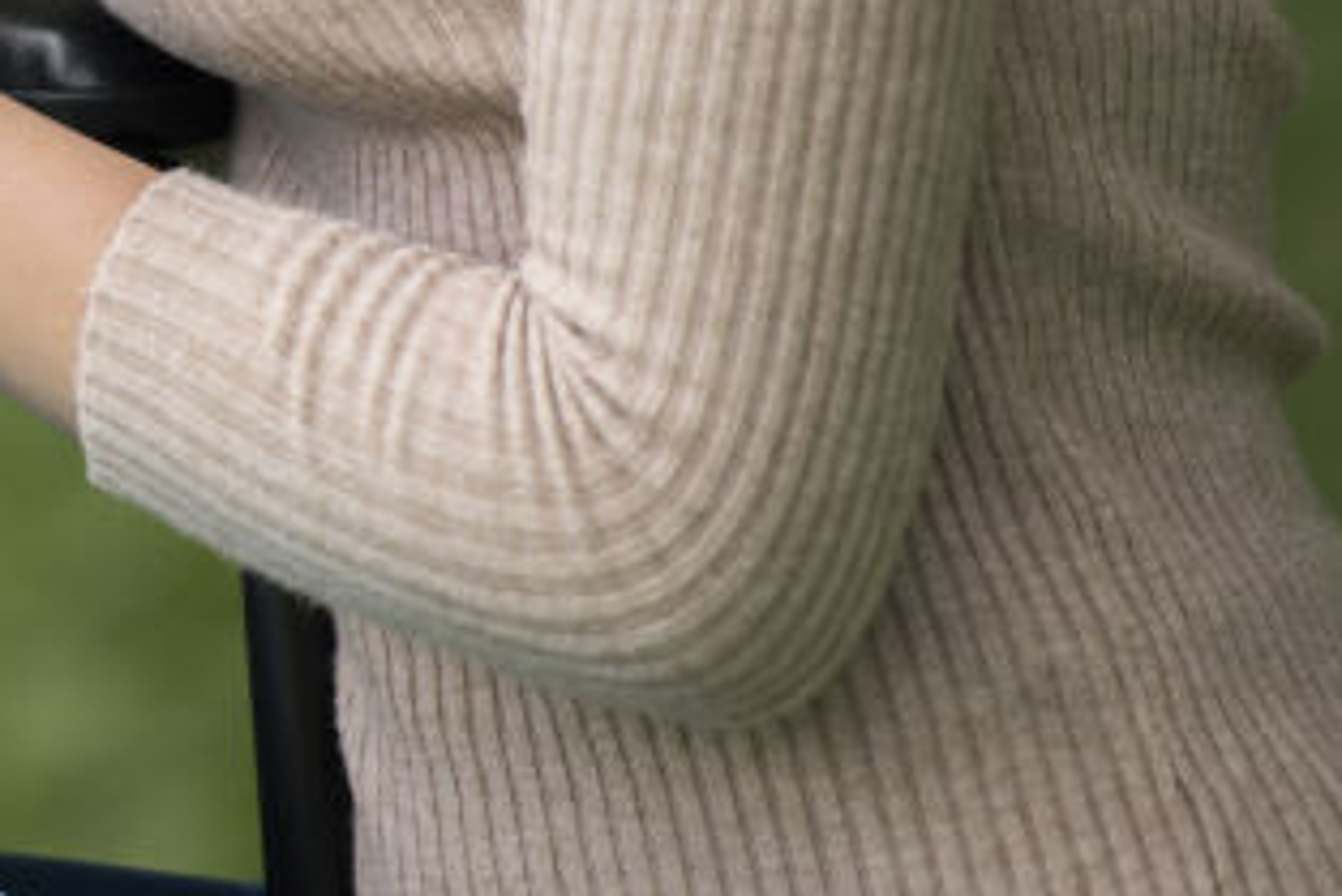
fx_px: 23830
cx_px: -412
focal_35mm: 639
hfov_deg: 3.2
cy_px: 71
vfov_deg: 2.2
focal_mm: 200
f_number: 2.8
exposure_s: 1/640
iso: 250
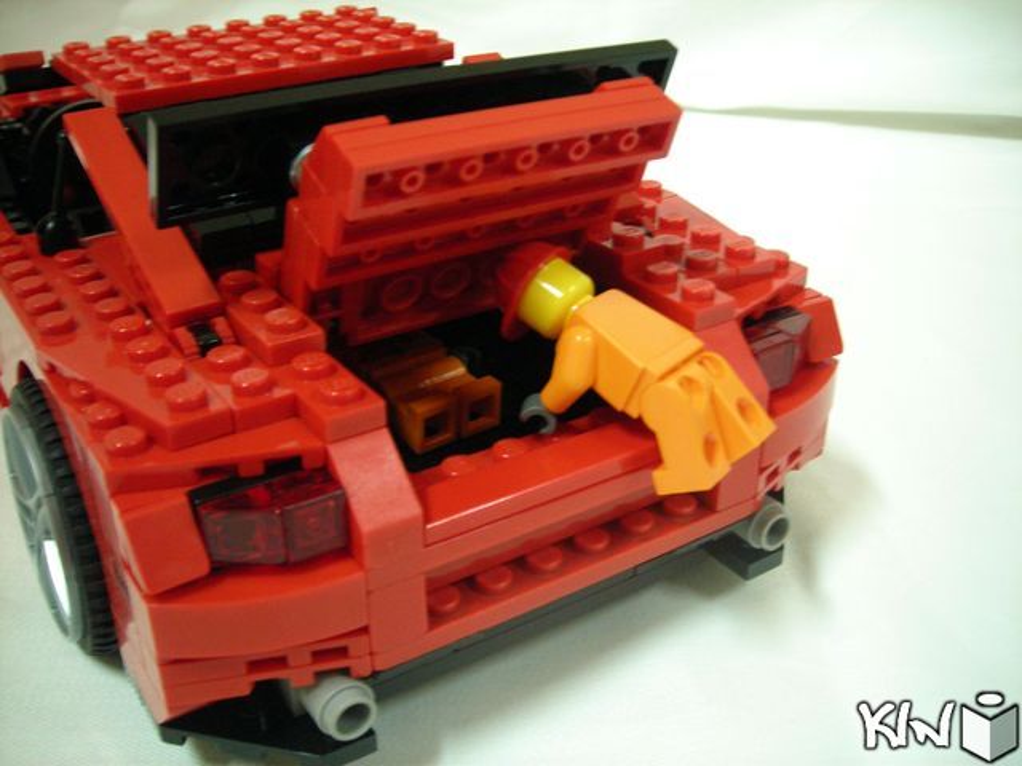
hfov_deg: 49.0
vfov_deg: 37.7
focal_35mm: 38
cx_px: 511
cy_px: 383
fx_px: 1122
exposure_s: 1/3.4
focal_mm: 6.3
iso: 200
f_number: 3.2
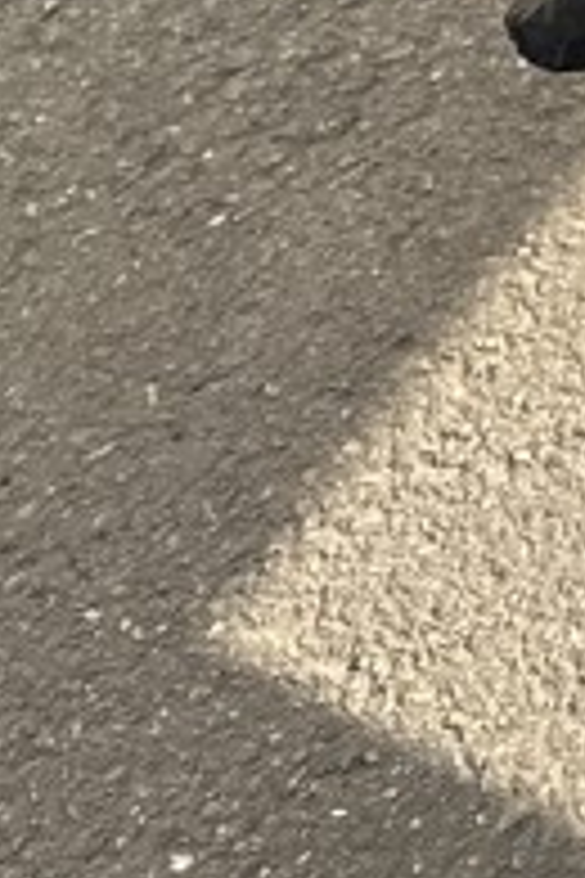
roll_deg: +3.5
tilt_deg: -42.1
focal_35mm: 184
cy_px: -1094
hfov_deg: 6.4
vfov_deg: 10.0
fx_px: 4485
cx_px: 2124
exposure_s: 1/971
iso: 80
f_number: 1.78
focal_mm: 6.86
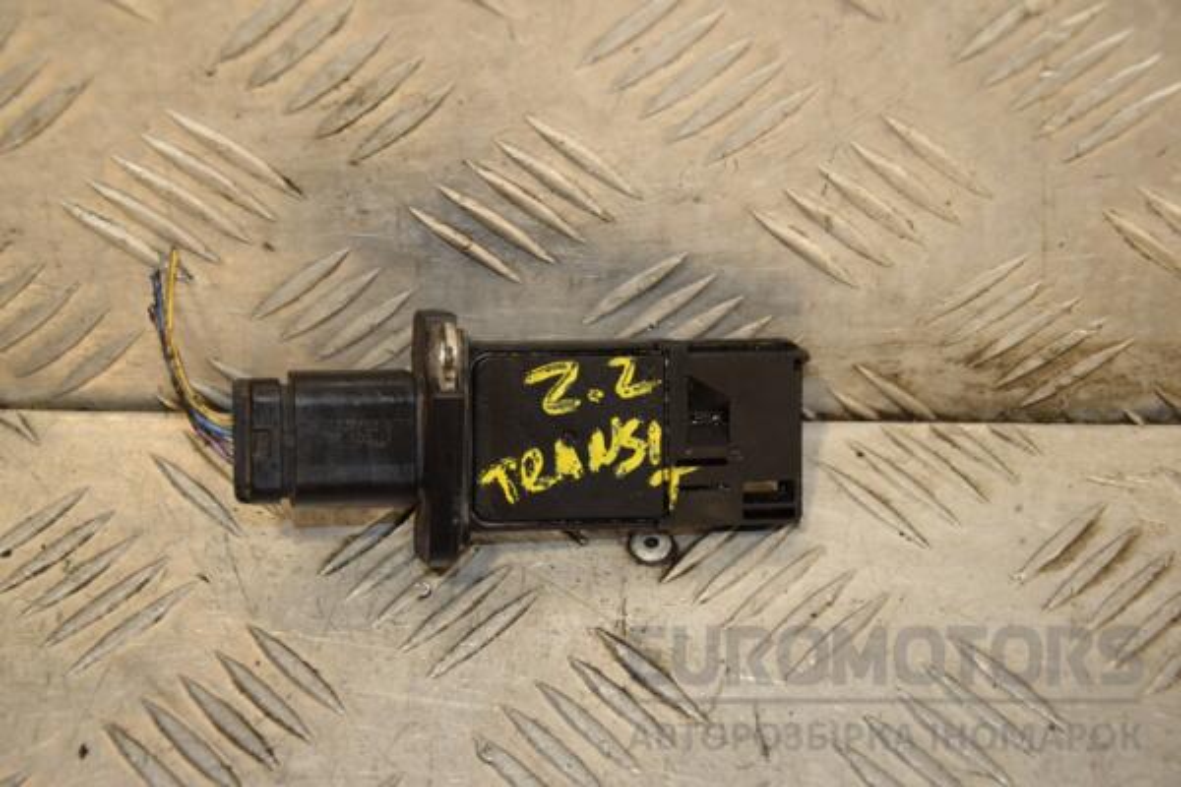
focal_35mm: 93
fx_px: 3051
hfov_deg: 21.9
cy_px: 394
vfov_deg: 14.7
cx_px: 590
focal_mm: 62
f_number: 6.3
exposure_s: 1/200
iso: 800
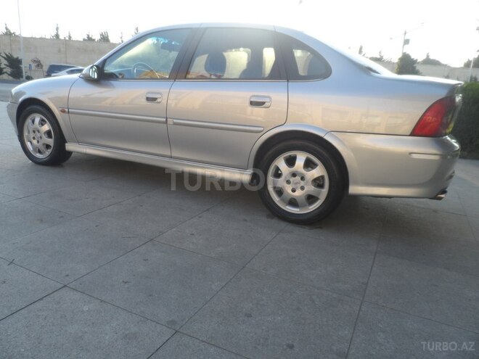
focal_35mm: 24
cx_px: 240
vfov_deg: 56.8
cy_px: 180
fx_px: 332
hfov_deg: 71.6
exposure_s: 1/125
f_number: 3.2
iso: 80
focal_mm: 4
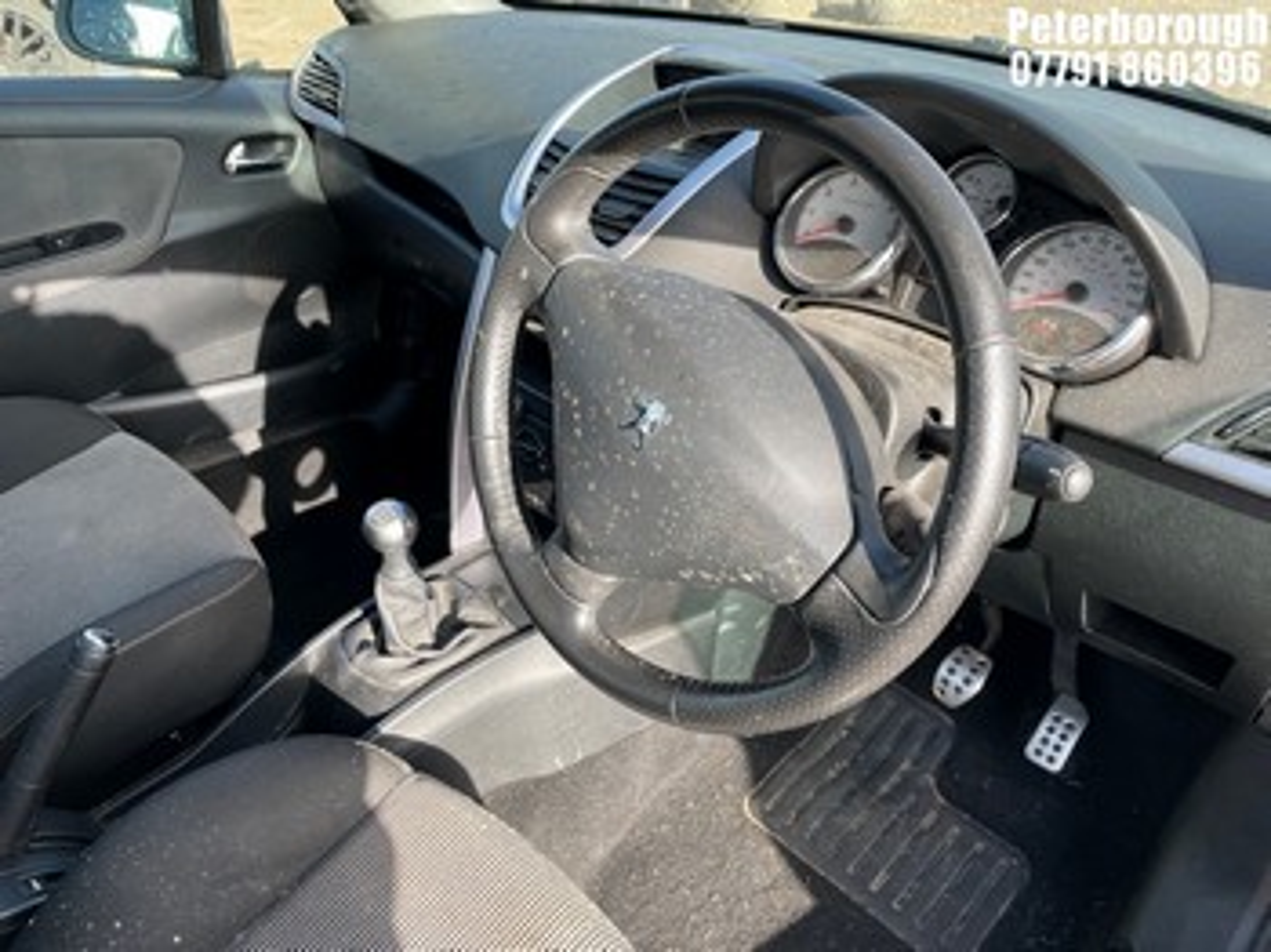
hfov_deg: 67.3
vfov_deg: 53.0
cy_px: 476
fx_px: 954
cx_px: 636
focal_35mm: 26
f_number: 1.6
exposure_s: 1/346
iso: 32
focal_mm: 4.2
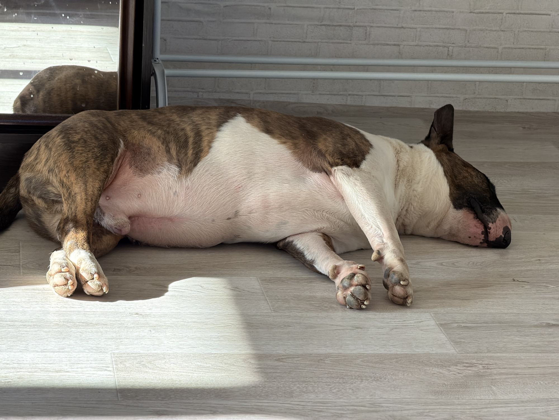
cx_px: 280
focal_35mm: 100
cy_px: 210
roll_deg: -3.0
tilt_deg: -15.3
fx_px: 1615
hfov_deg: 19.6
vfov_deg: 14.8
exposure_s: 1/121
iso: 80
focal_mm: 16.89
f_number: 2.8
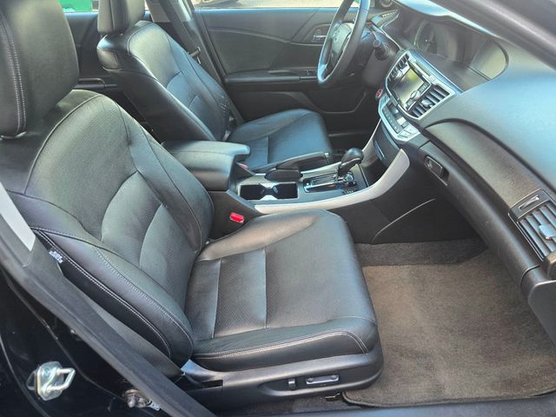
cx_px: 278
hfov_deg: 73.9
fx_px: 369
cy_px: 208
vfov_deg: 58.9
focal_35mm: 23
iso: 200
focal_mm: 6.3
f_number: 1.7
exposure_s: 1/120
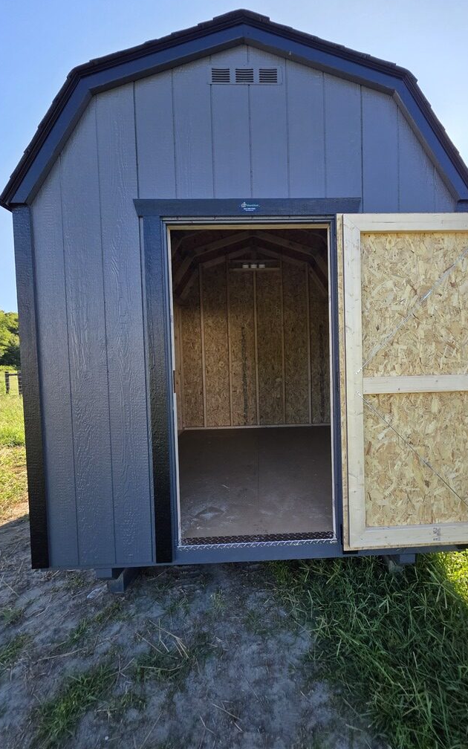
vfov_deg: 105.3
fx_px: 286
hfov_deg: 78.2
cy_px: 369
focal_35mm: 14
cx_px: 265
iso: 125
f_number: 1.9
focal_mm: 2.2
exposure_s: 1/2000
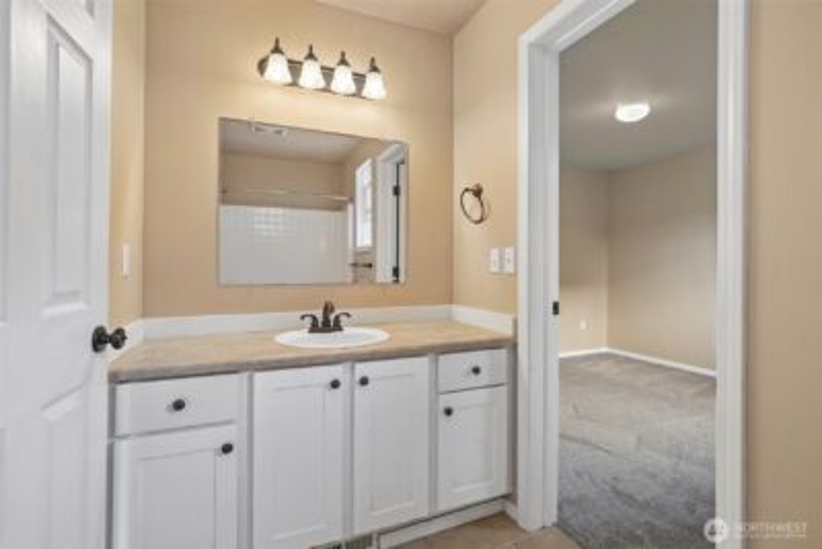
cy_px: 274
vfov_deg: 73.8
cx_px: 411
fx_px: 365
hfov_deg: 96.7
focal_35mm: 16
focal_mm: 16
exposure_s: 1/40
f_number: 8
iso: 1600
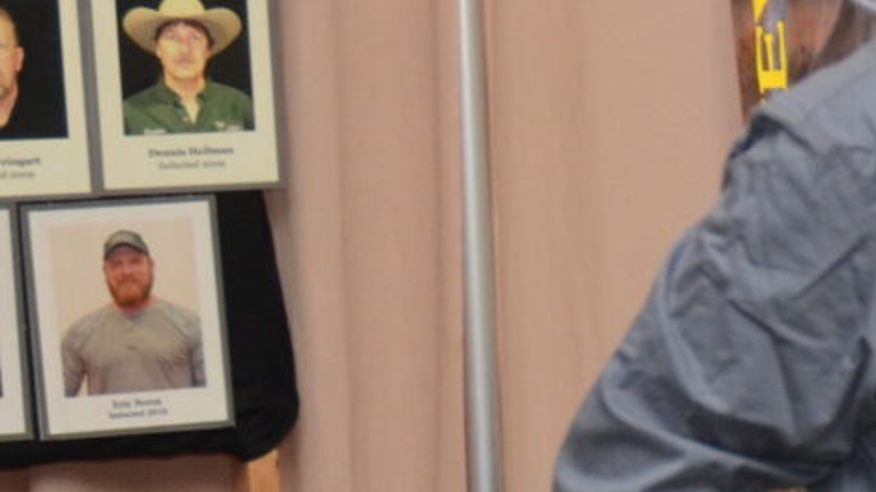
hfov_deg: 9.6
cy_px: 552
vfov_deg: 5.9
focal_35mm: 206
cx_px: 1851
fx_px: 4784
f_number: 6.3
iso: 500
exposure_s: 1/60
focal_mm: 24
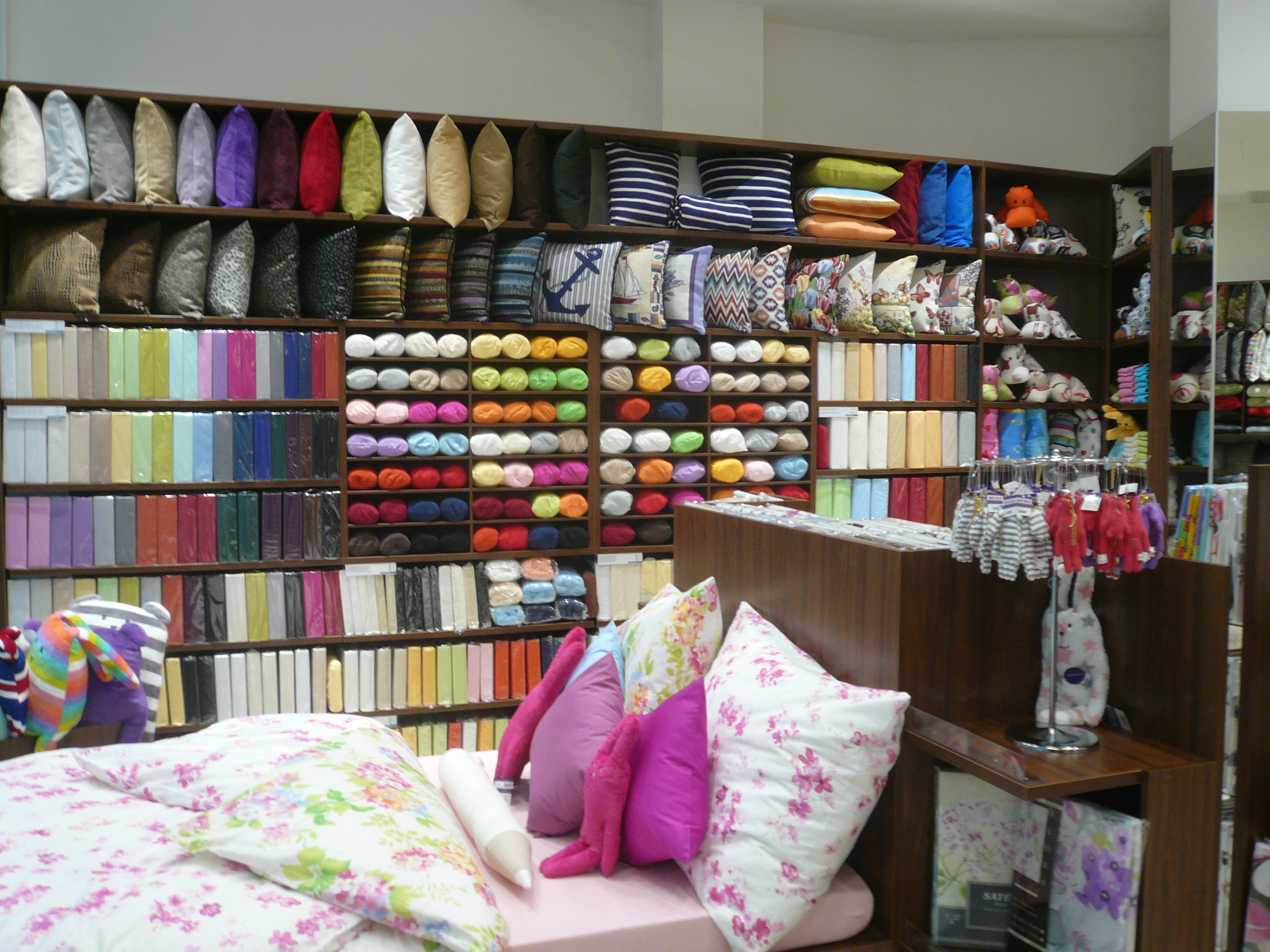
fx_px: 1101
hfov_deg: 60.0
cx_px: 635
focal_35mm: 30
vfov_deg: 46.8
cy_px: 476
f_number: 2.9
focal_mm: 4.9
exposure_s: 1/40
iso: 100
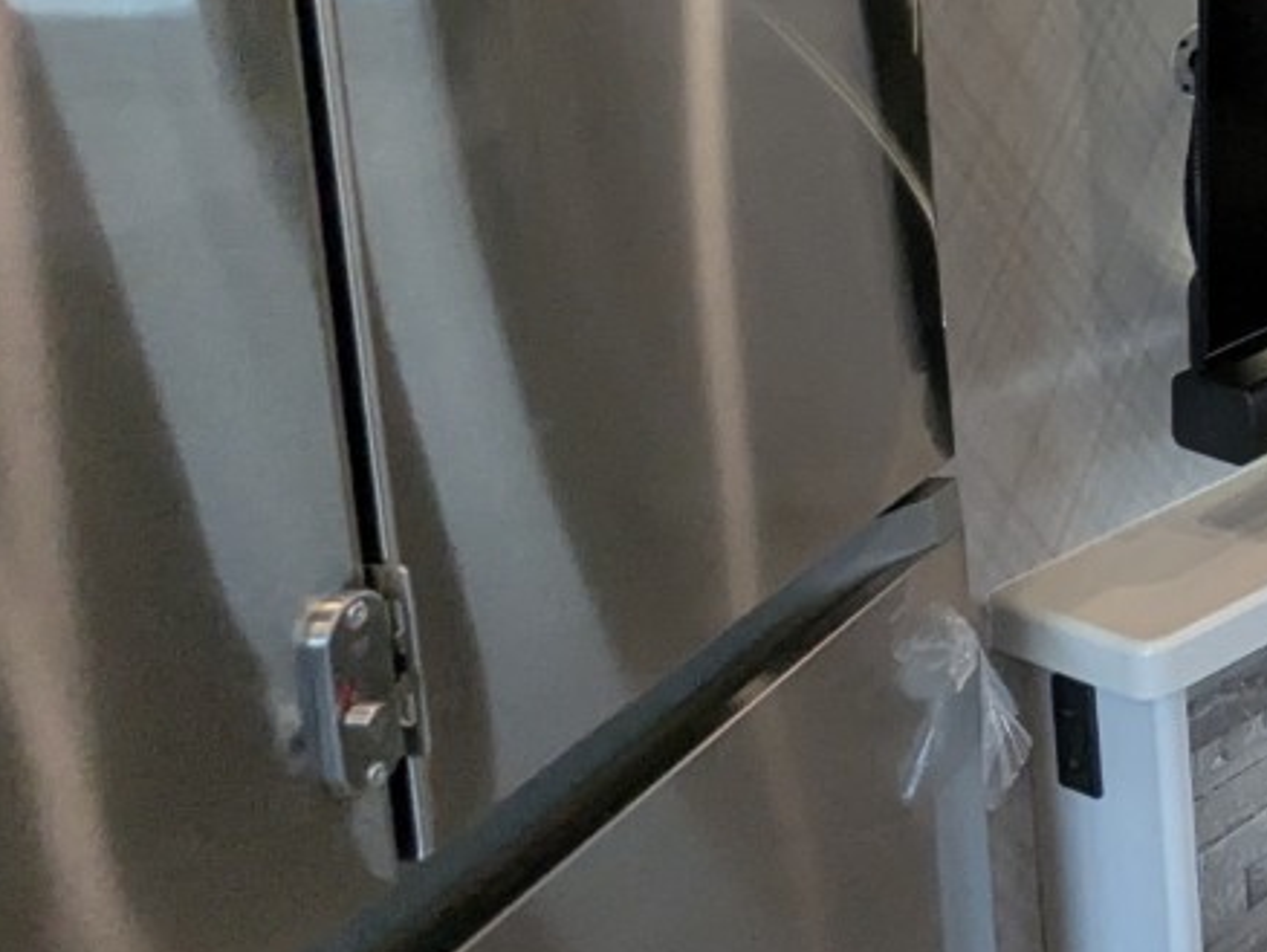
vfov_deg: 26.2
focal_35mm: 51
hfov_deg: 25.4
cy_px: -110
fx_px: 1868
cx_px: 2009
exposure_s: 1/137
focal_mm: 2.35
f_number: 2.2
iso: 214
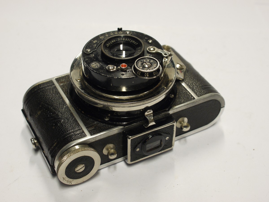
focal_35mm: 60
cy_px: 101
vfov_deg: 24.4
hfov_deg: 32.2
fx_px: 466
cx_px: 134
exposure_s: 1/25
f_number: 6.3
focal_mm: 30
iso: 400
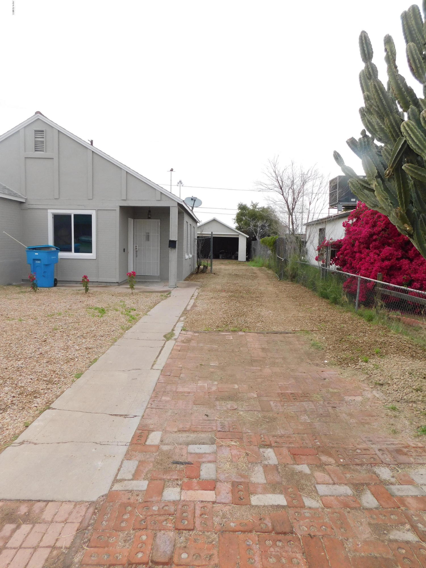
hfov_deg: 58.9
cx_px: 213
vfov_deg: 73.9
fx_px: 377
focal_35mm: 23
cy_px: 284
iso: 125
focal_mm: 4
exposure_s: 1/400
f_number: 3
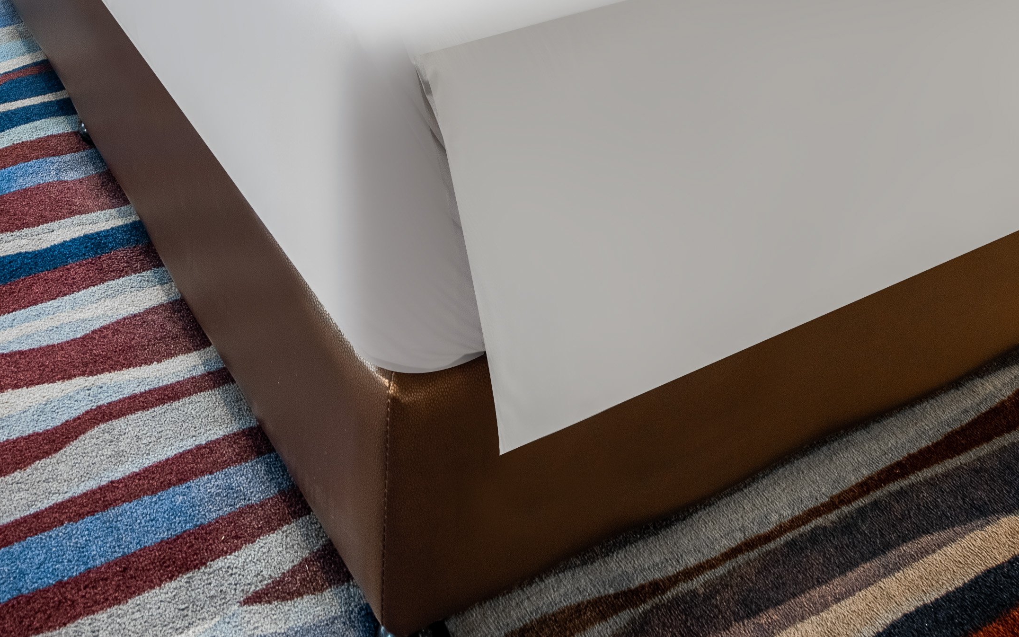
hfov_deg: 42.2
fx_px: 1250
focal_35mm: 45
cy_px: -613
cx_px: 190
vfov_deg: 18.9
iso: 100
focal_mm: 12
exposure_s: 1/13
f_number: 7.1
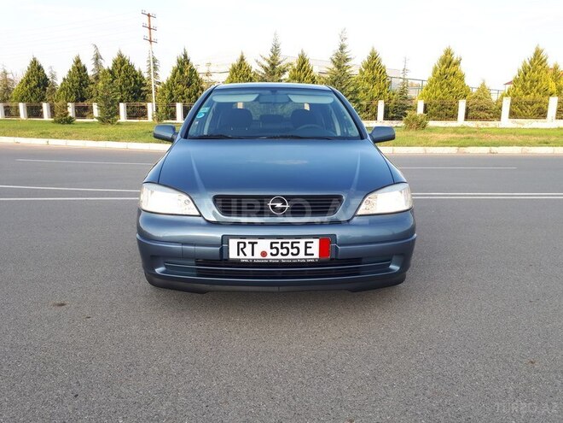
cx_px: 282
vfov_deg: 51.4
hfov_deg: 65.3
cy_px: 212
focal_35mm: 27
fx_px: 439
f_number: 1.9
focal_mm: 3.6
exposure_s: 1/250
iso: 40
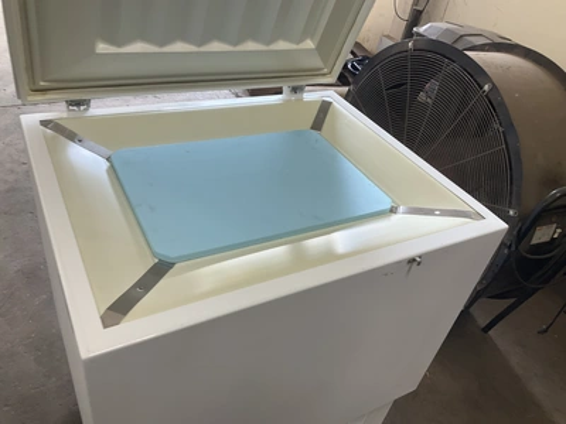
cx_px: 283
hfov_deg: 61.7
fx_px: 474
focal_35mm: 29
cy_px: 212
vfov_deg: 48.2
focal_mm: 3
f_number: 1.8
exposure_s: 1/60
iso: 40
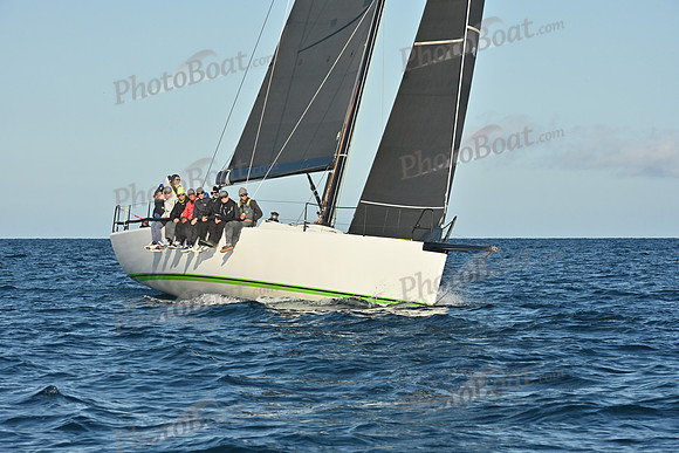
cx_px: 340
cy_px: 226
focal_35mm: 170
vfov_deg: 8.1
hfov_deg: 12.1
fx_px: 3207
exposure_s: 1/1250
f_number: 14
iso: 800
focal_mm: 170
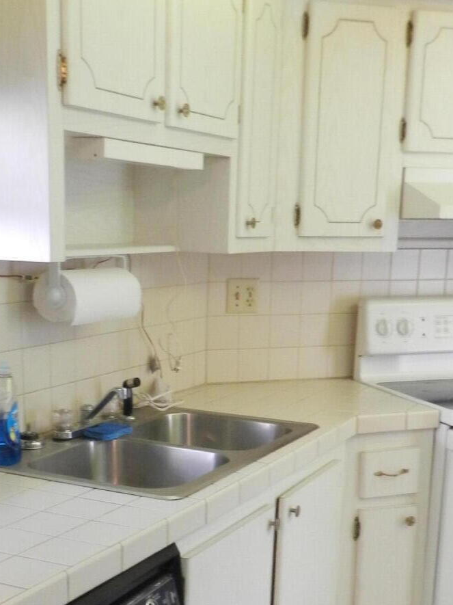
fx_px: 908
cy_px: 459
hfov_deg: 28.0
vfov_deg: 35.9
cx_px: 186
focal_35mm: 52
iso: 400
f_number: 3.4
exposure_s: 1/20
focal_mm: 4
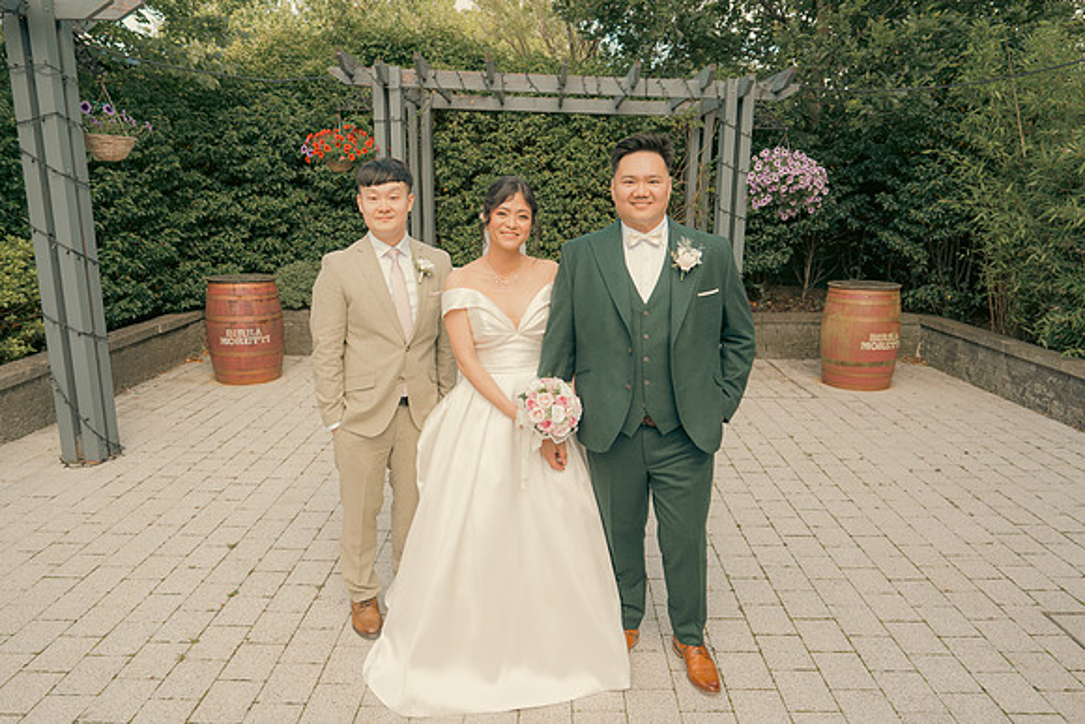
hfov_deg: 73.7
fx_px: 723
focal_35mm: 24
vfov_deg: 53.2
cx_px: 542
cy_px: 362
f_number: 3.5
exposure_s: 1/250
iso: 125
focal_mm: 24
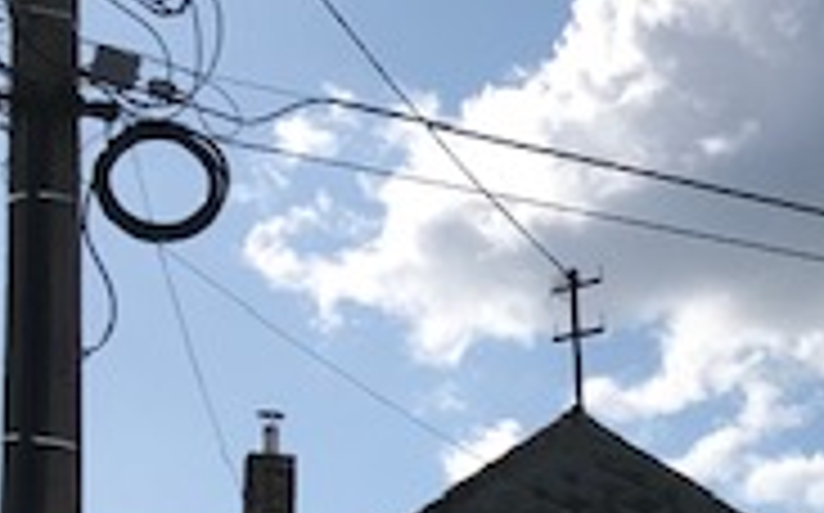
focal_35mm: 104
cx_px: 1054
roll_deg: +2.5
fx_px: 2333
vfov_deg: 11.8
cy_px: 860
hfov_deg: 18.7
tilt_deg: +9.2
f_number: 1.8
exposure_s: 1/3831
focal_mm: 3.99
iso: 20
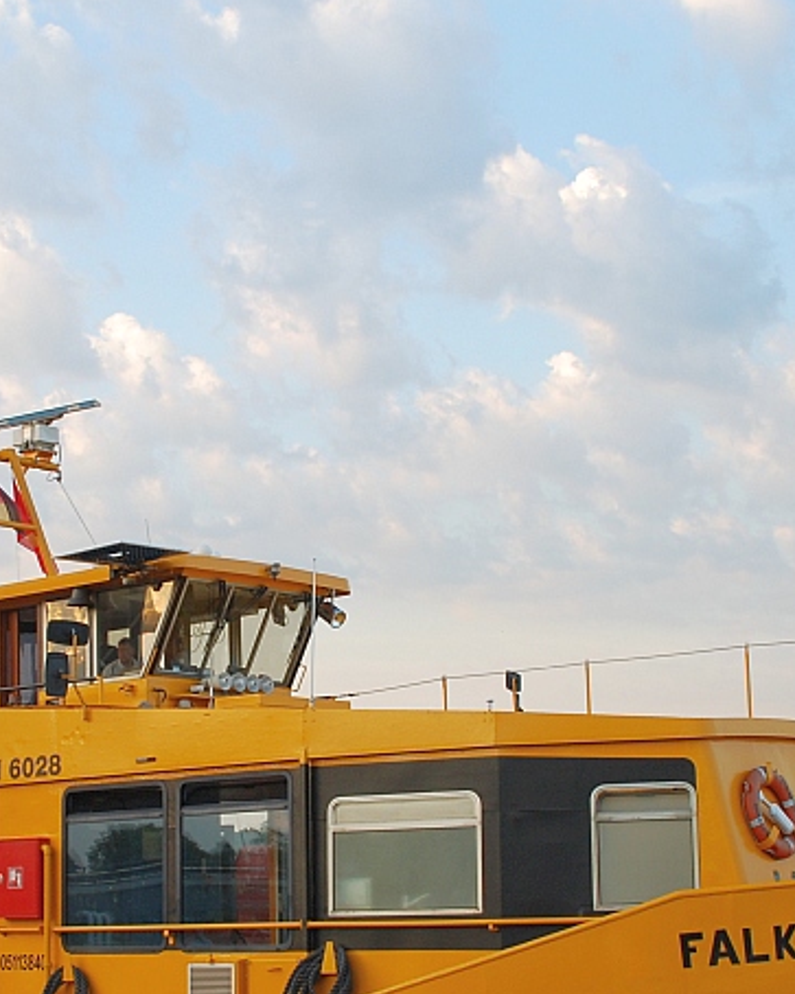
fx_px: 2059
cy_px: 671
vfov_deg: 27.0
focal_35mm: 70
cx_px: 276
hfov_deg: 21.8
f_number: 6.3
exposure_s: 1/60
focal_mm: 22
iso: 200
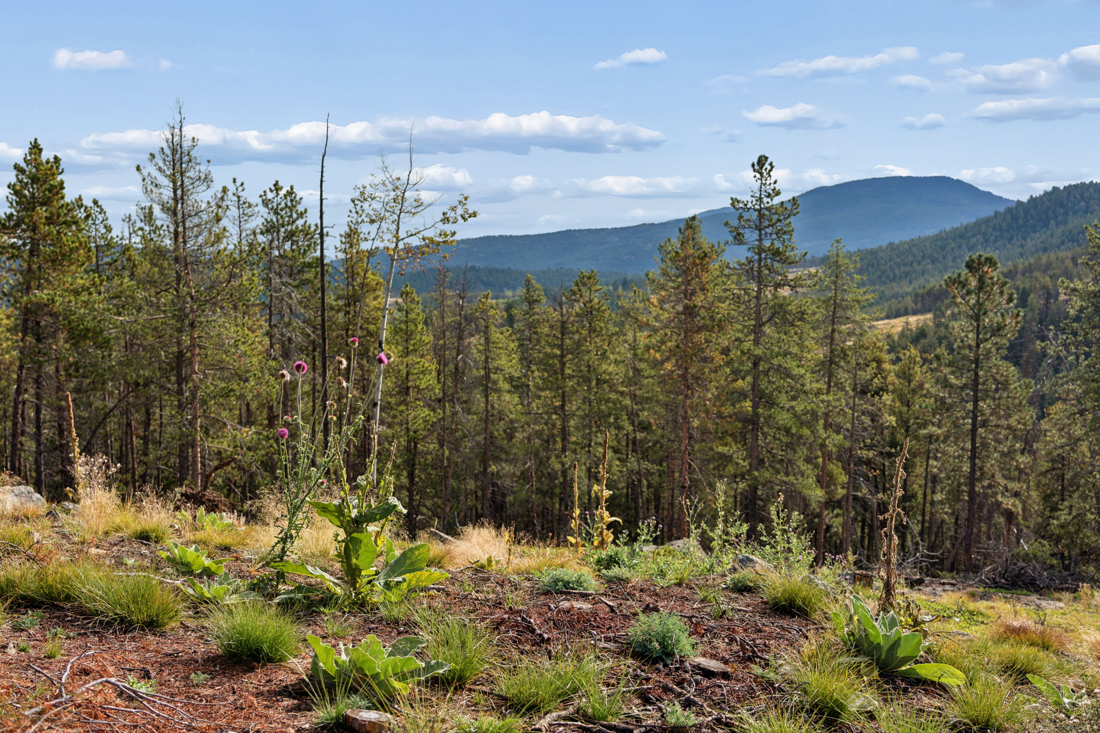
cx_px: 550
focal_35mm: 35
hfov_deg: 54.4
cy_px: 366
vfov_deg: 37.9
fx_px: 1069
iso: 200
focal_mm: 35
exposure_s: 1/2500
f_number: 4
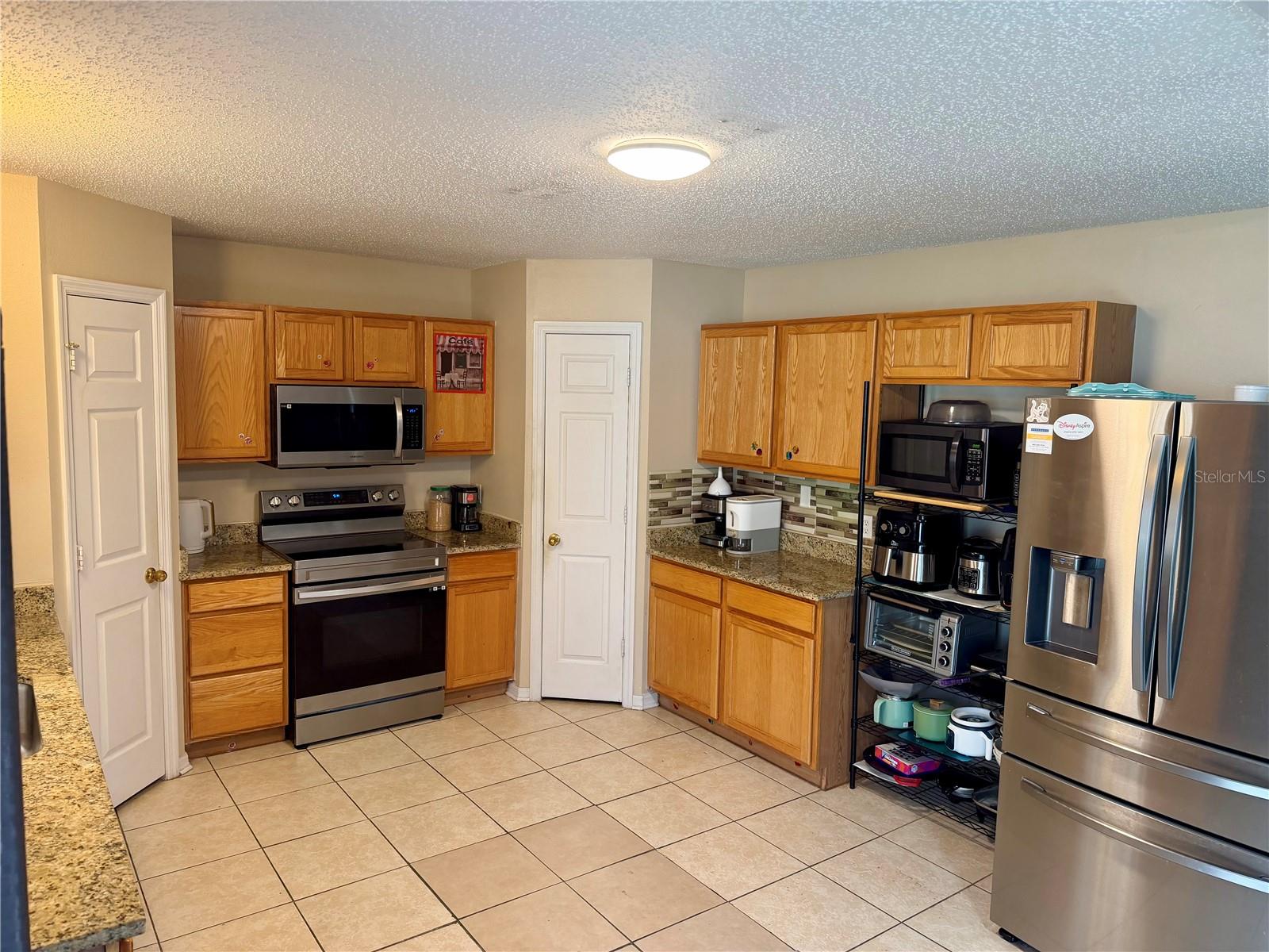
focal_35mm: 24
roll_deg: -2.0
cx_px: 634
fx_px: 880
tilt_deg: -6.1
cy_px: 476
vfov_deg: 56.8
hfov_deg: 71.6
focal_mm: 6.76
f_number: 1.78
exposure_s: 1/60
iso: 200
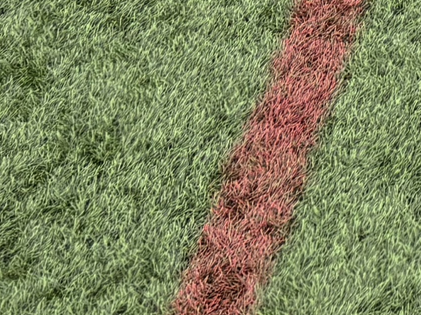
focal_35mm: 175
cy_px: -709
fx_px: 2127
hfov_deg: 10.6
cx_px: 753
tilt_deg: -7.6
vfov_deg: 7.3
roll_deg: -0.7
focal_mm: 5.96
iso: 64
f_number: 1.6
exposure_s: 1/1048
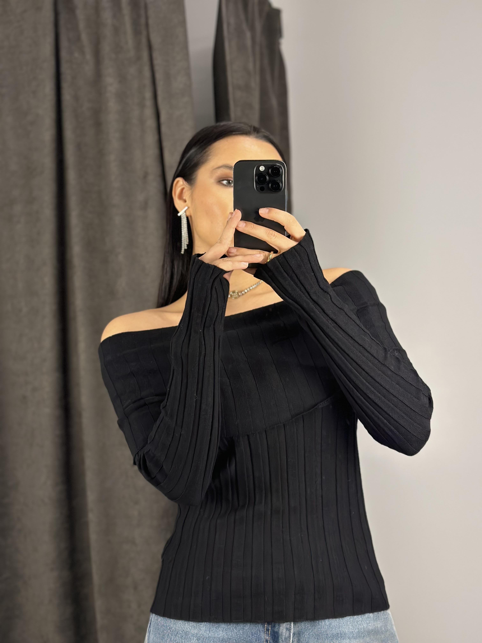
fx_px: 891
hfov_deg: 30.3
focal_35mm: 48
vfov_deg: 39.7
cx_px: 241
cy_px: 322
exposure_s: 1/100
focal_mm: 6.86
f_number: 1.78
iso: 200
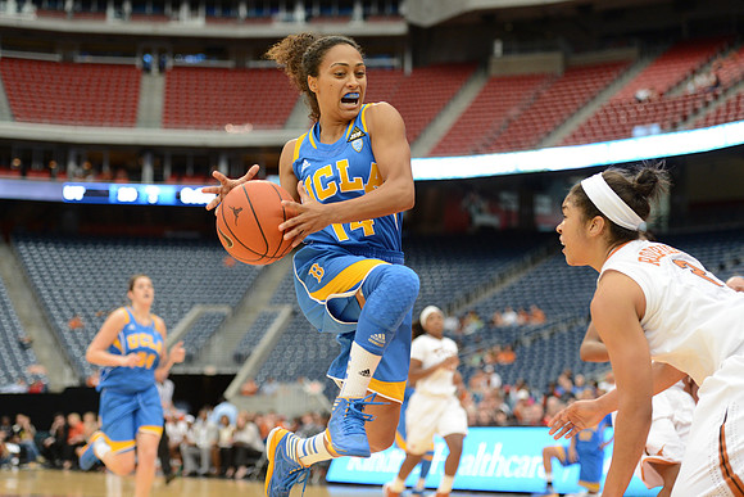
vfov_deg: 18.2
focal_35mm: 75
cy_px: 248
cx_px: 372
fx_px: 1550
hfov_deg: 27.0
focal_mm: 75
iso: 2000
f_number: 2.8
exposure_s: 1/1250
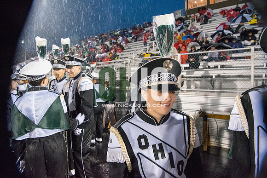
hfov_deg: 73.7
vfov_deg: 53.2
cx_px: 134
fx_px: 178
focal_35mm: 24
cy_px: 89
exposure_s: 1/200
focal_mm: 24
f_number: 5.6
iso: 5000
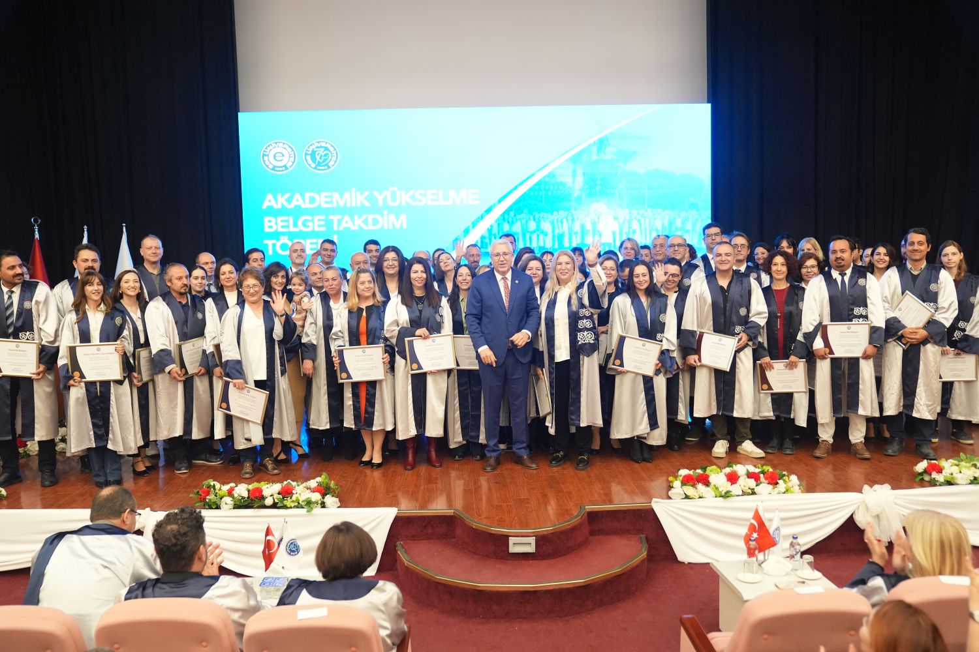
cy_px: 326
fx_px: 816
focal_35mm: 30
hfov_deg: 61.9
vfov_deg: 43.6
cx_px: 490
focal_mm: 30
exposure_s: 1/80
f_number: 3.2
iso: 3200
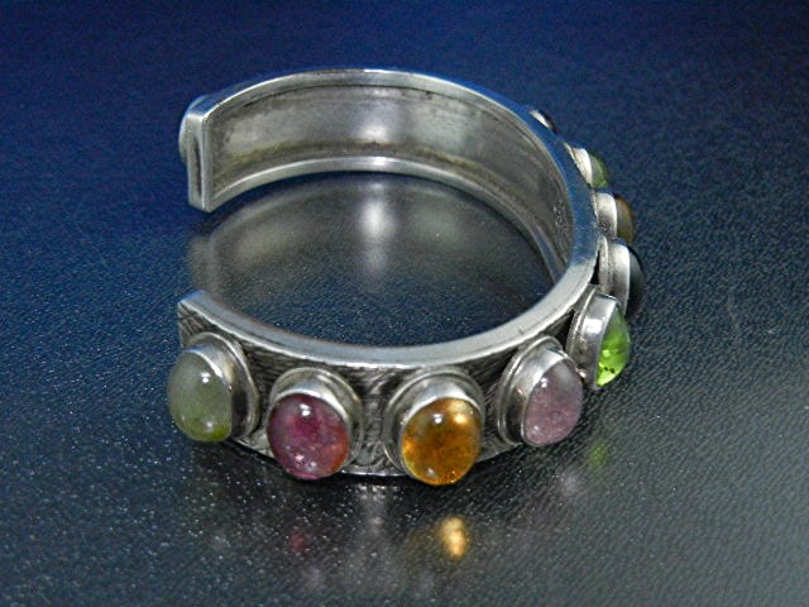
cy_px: 304
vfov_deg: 24.8
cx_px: 404
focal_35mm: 59
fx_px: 1379
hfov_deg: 32.7
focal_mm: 10.6
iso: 800
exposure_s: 1/30
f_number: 8
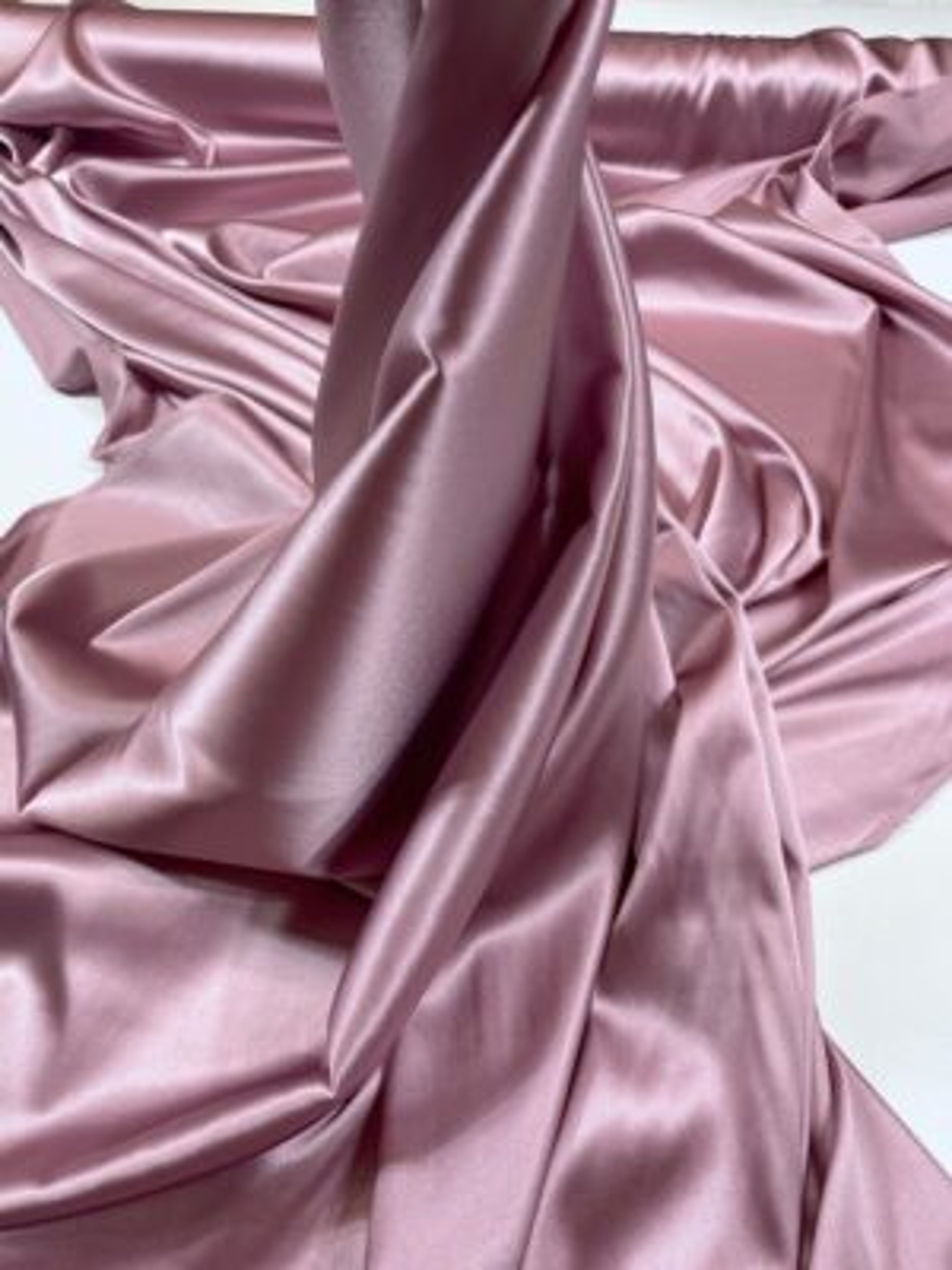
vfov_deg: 67.3
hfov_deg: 53.1
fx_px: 953
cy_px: 635
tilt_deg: -52.4
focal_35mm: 26
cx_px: 476
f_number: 1.6
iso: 80
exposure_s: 1/100
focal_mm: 4.2
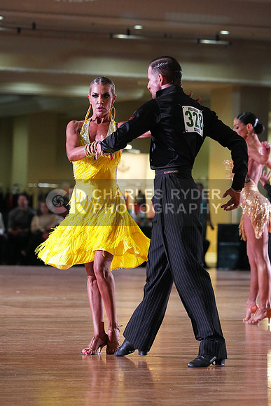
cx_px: 136
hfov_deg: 8.2
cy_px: 203
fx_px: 1884
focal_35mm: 167
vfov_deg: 12.3
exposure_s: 1/400
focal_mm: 167
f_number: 5
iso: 8000
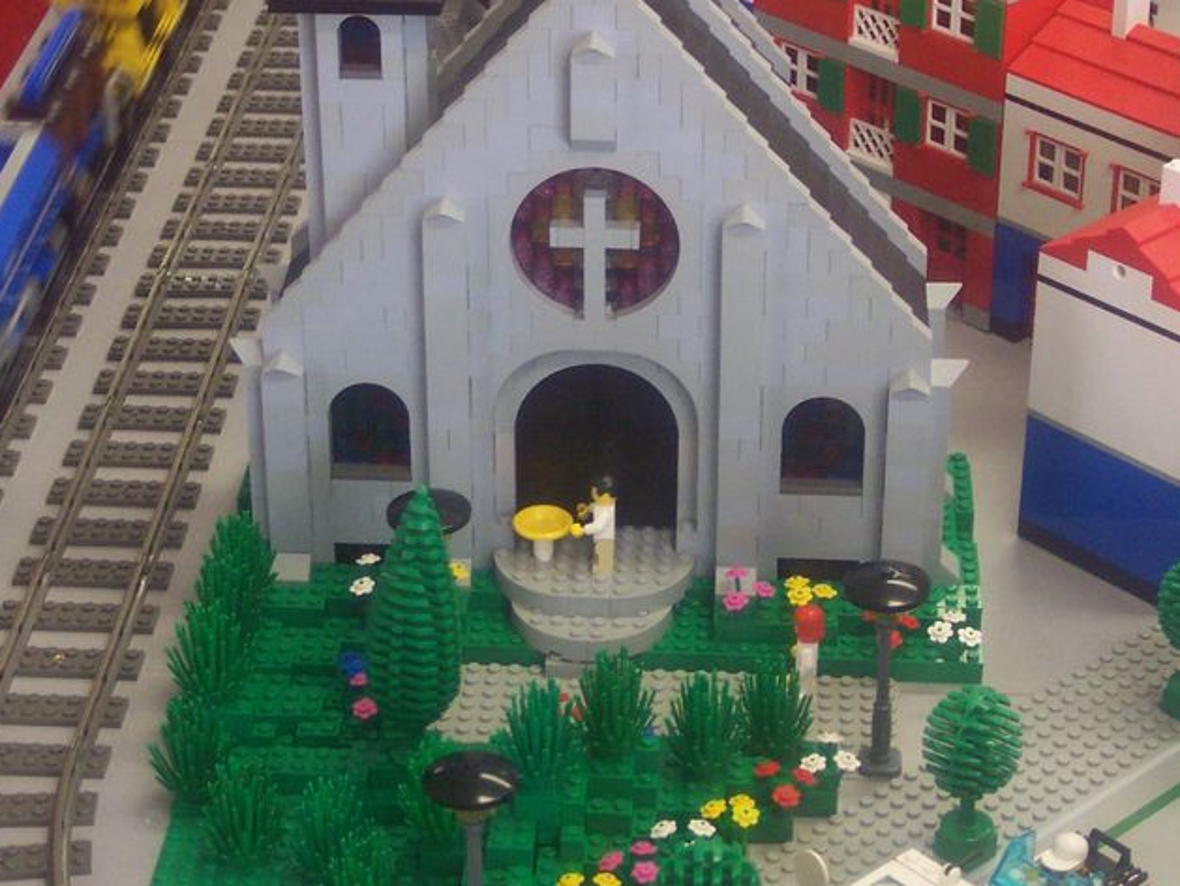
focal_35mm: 83
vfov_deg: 17.8
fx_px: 2830
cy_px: 330
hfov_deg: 23.6
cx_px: 572
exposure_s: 1/30
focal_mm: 10.7
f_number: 3.4
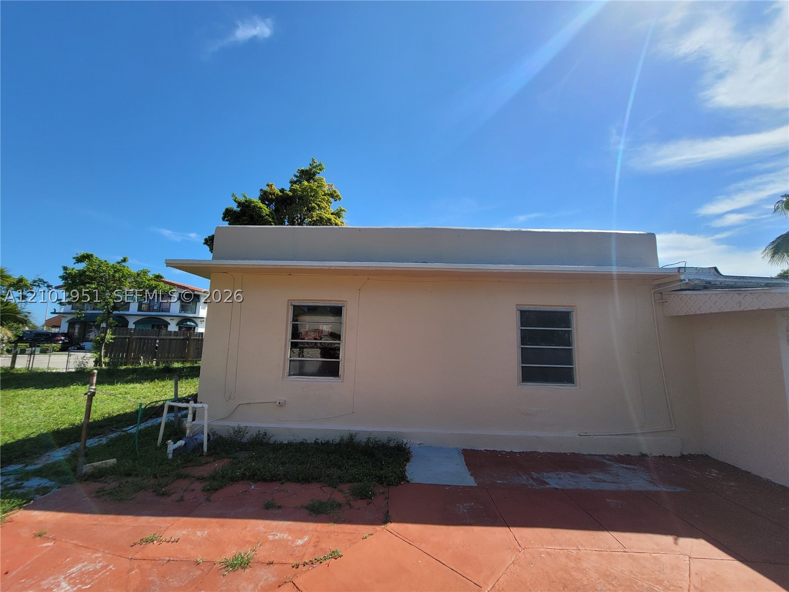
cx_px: 394
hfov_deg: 106.2
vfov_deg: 89.9
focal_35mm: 13
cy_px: 296
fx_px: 296
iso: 64
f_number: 2.2
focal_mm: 2.2
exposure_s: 1/2105
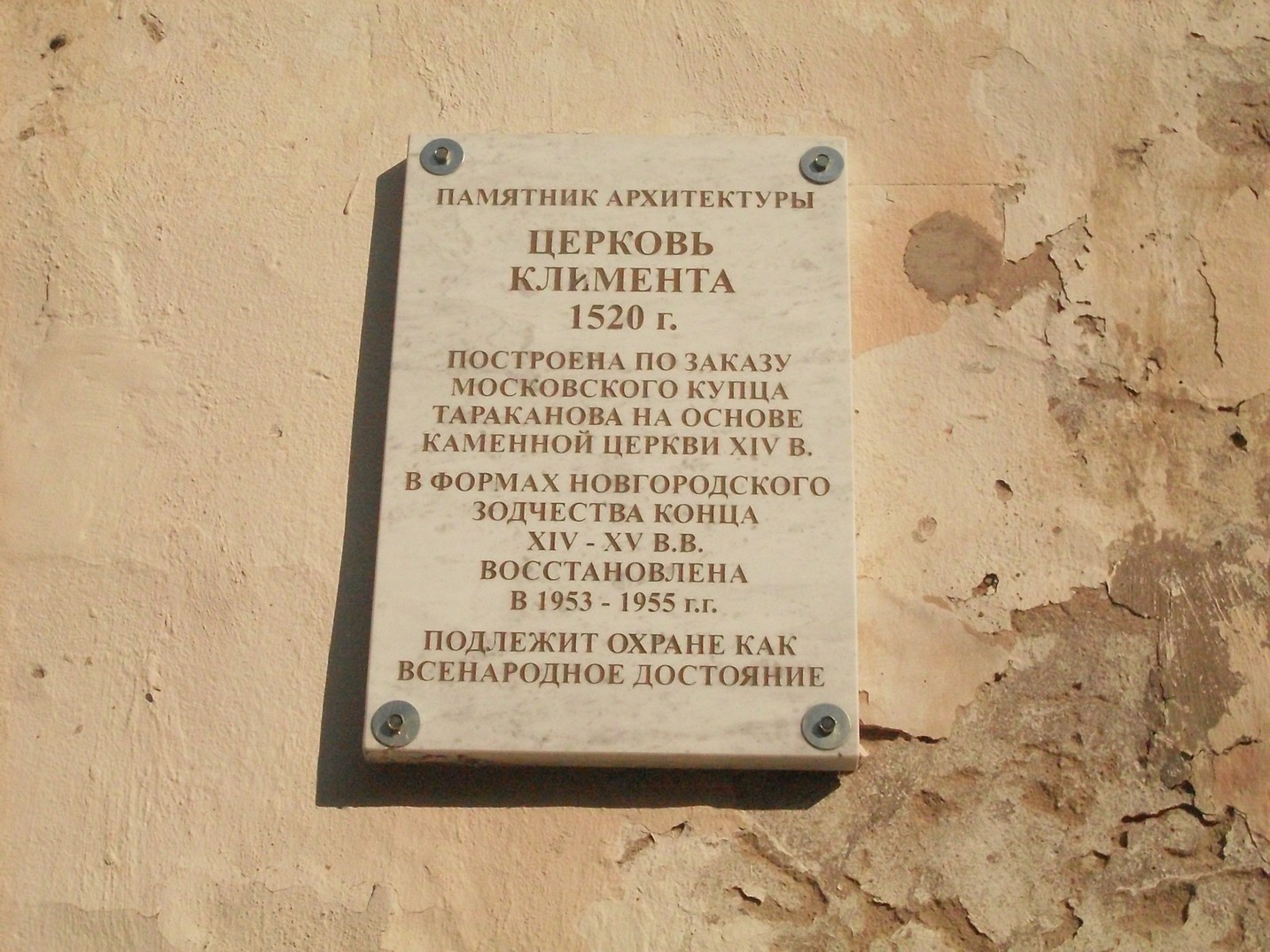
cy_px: 476
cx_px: 635
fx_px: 2972
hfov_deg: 24.1
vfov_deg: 18.2
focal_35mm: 81
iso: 400
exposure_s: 1/1500
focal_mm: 13.5
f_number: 11.8
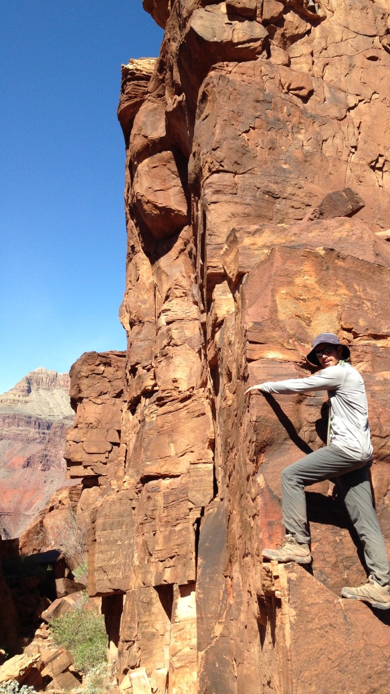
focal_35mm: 37
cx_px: 266
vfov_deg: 54.0
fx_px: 680
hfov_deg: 31.7
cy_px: 339
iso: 50
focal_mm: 4.12
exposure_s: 1/1106
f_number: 2.4
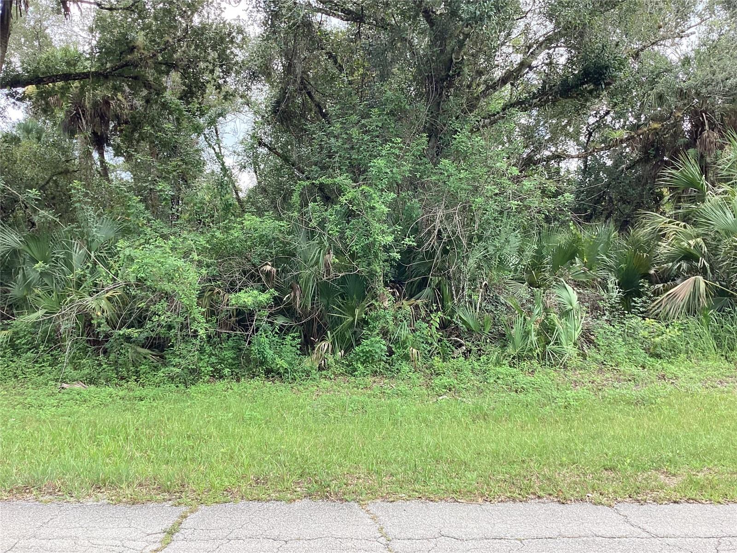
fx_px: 660
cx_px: 368
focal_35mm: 31
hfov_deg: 58.4
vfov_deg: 45.4
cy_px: 276
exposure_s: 1/120
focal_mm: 3.3
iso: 32
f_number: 2.4
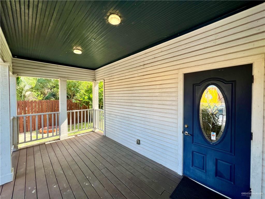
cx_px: 132
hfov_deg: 106.2
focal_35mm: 13
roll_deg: -0.1
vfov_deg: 89.9
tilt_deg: -2.0
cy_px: 100
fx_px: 100
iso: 32
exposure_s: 1/248
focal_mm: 1.57
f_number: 1.8
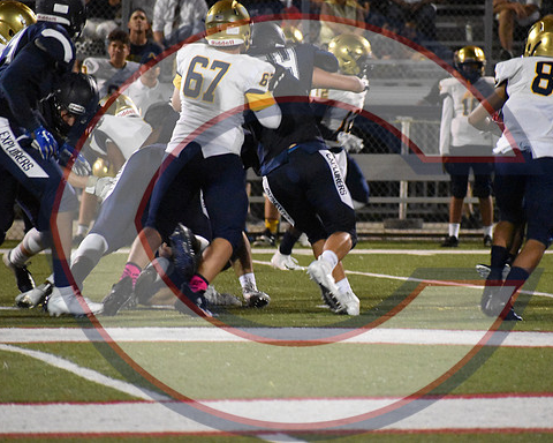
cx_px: 291
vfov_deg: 4.0
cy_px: 221
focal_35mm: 391
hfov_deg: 4.9
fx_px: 6399
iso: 12800
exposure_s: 1/250
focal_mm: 230
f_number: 5.6
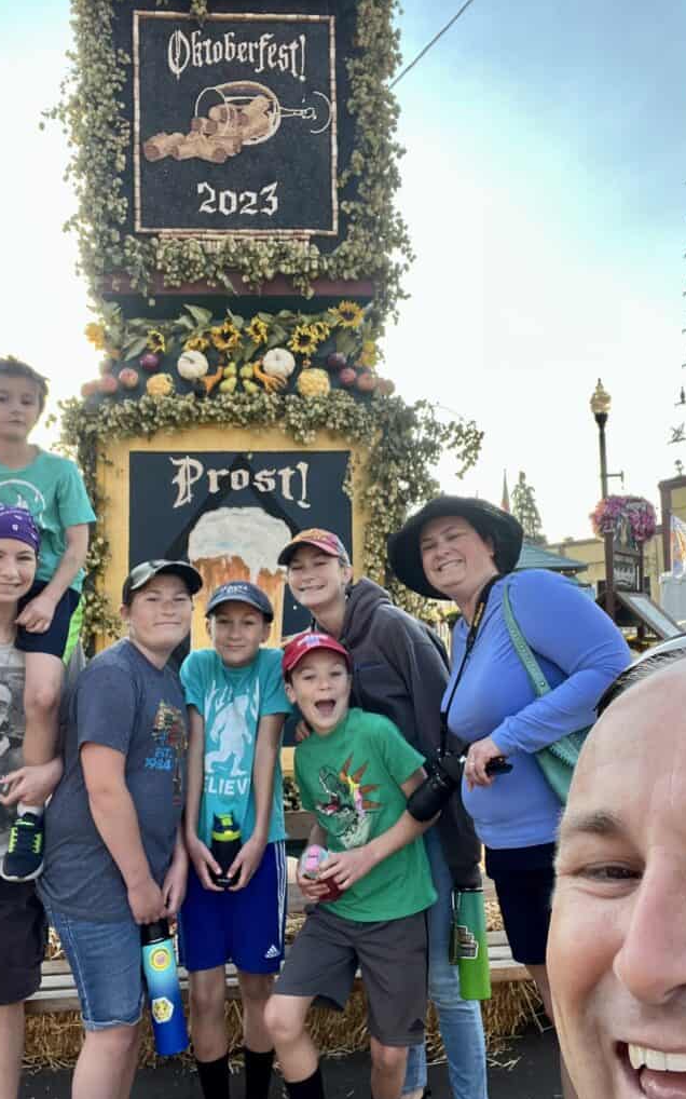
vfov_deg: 59.7
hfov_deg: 39.4
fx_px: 957
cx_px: 337
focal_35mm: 32
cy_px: 551
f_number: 2.2
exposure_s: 1/179
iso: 32
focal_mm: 2.71
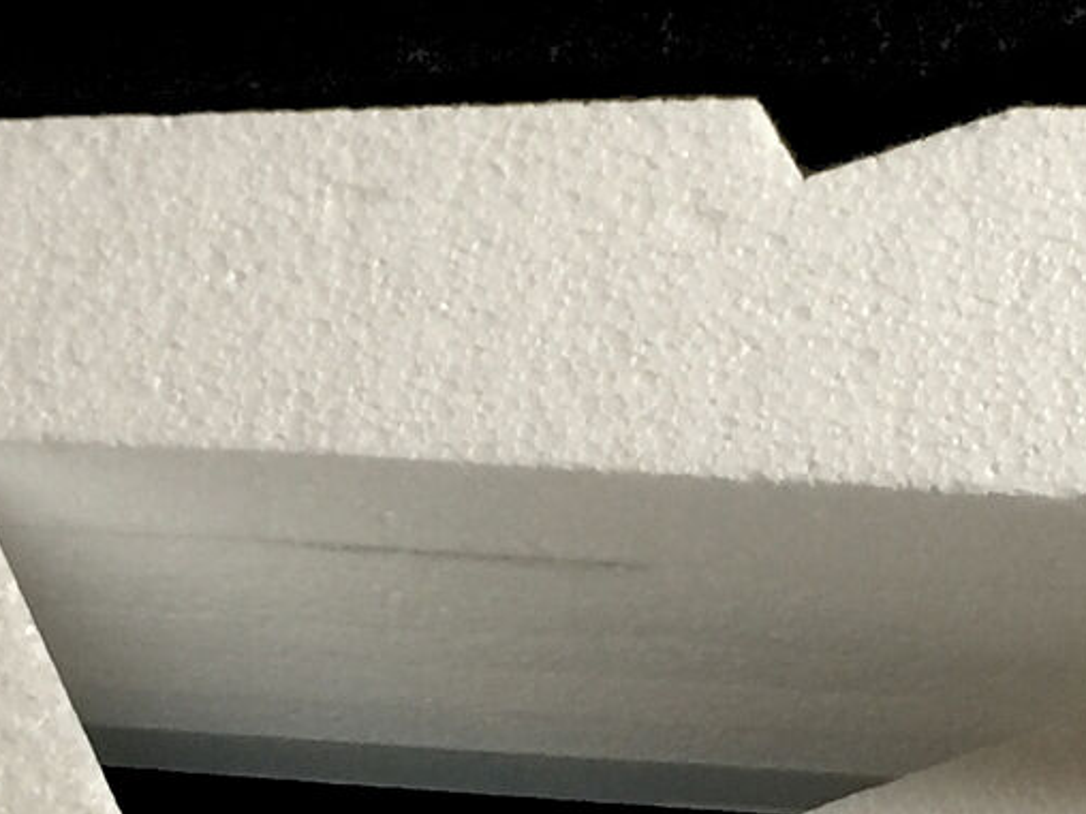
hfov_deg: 14.4
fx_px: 4298
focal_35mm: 137
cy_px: 961
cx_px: 603
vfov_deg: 10.7
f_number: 2.2
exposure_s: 1/17
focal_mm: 4.15
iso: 80
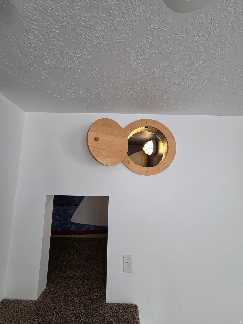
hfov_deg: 89.9
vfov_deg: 106.2
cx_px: 122
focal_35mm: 13
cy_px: 162
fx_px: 122
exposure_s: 1/120
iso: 125
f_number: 2.2
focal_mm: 2.2
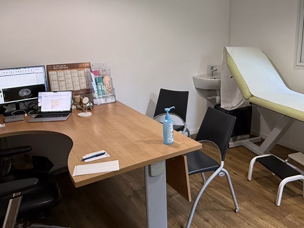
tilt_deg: -12.4
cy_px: 98
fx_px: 272
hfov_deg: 58.0
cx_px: 179
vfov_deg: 45.3
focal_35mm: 31
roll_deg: +1.0
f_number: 2.2
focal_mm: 2.22
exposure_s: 1/100
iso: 250
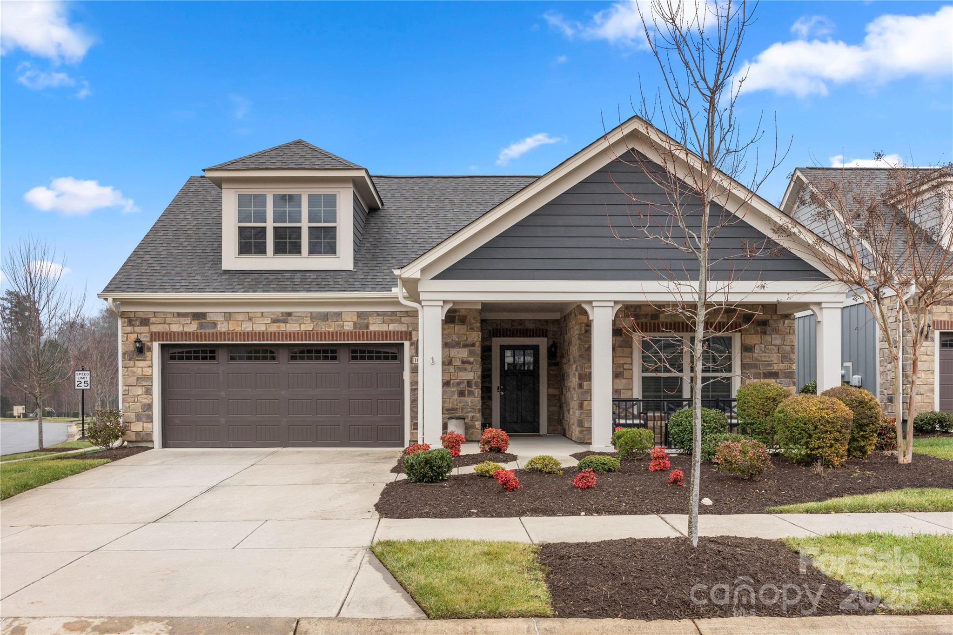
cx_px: 476
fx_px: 847
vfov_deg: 41.1
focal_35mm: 32
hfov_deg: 58.7
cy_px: 318
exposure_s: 1/100
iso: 100
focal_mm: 32
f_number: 6.3
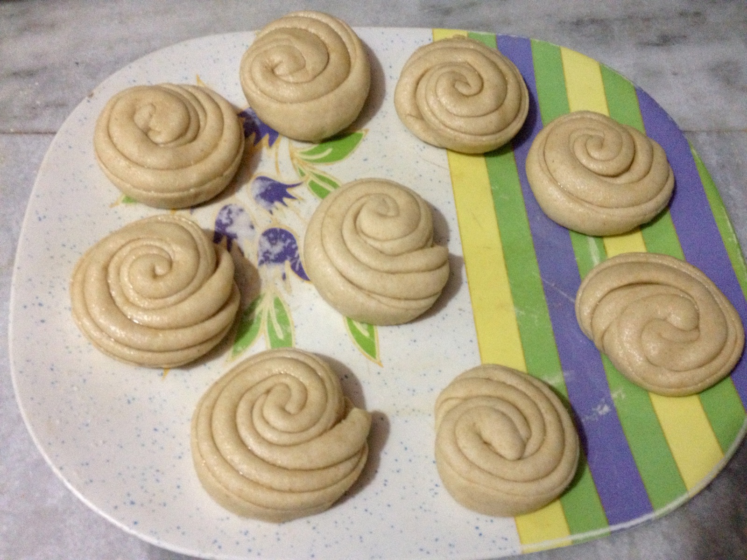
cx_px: 374
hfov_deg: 52.6
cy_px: 280
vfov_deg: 40.7
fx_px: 755
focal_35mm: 35
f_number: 2.4
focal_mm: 4.28
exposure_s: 1/15
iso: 400
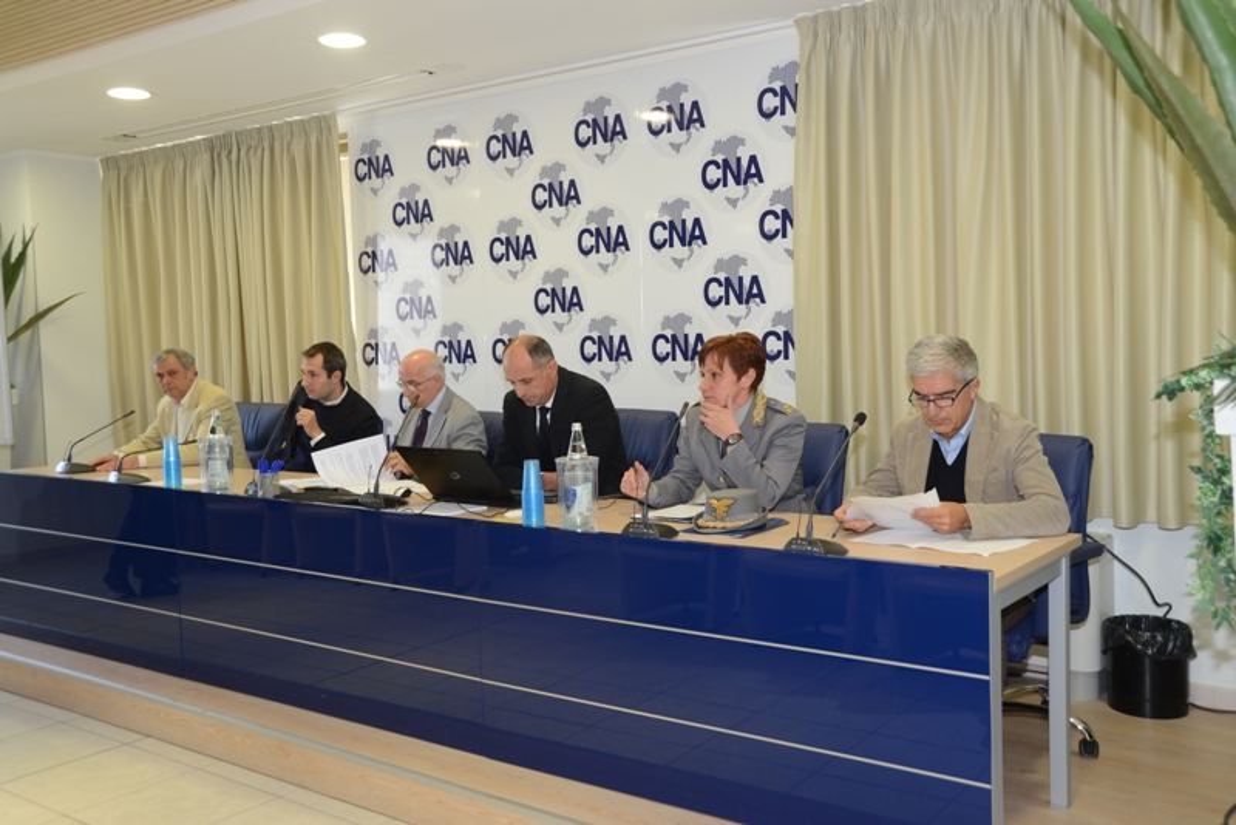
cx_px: 618
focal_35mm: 35
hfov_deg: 54.4
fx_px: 1202
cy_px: 412
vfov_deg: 37.9
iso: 800
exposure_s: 1/60
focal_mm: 35
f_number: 7.1
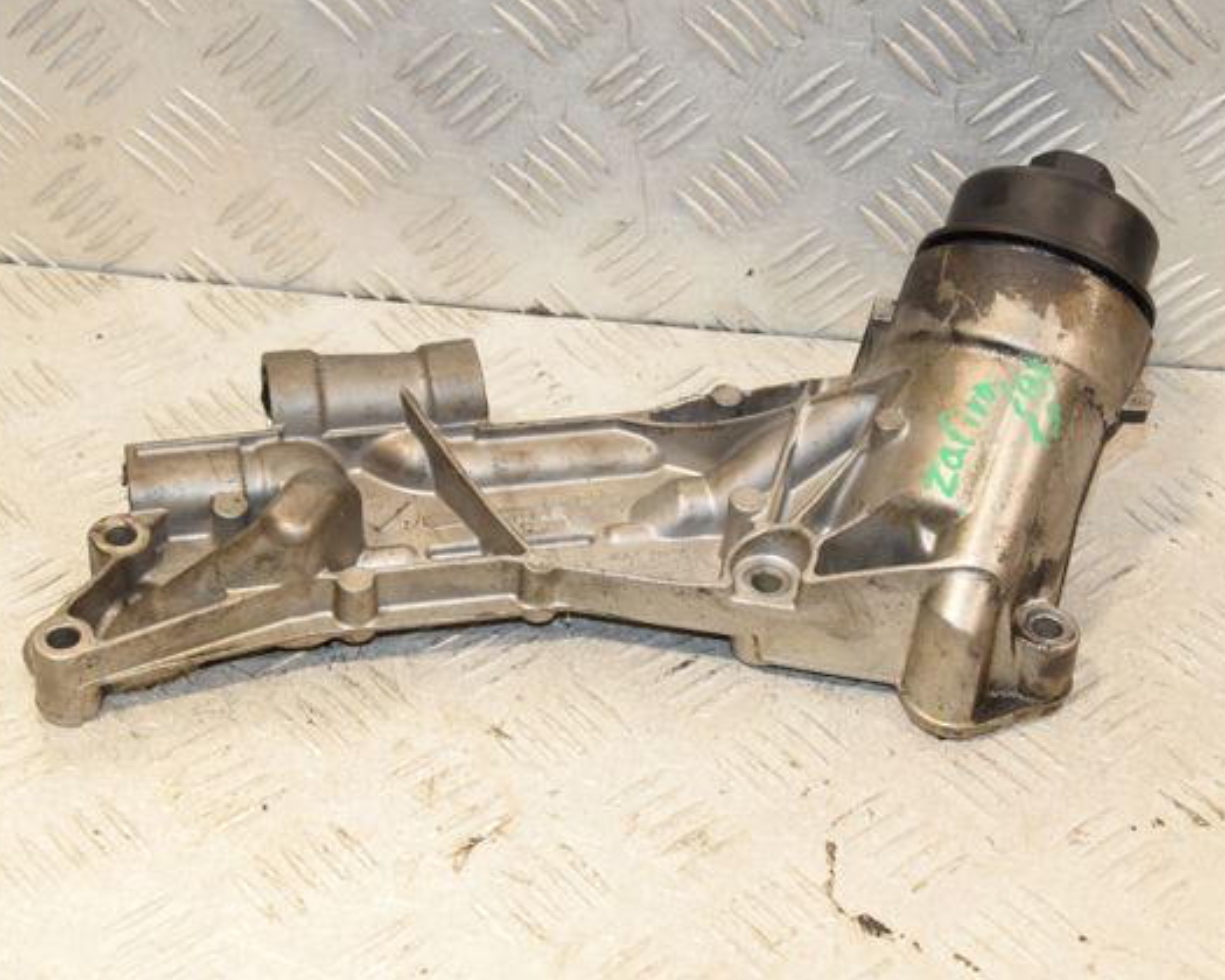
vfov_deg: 21.3
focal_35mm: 72
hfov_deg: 26.4
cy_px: 490
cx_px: 639
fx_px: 2610
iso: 1600
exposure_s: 1/200
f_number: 7.1
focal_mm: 42
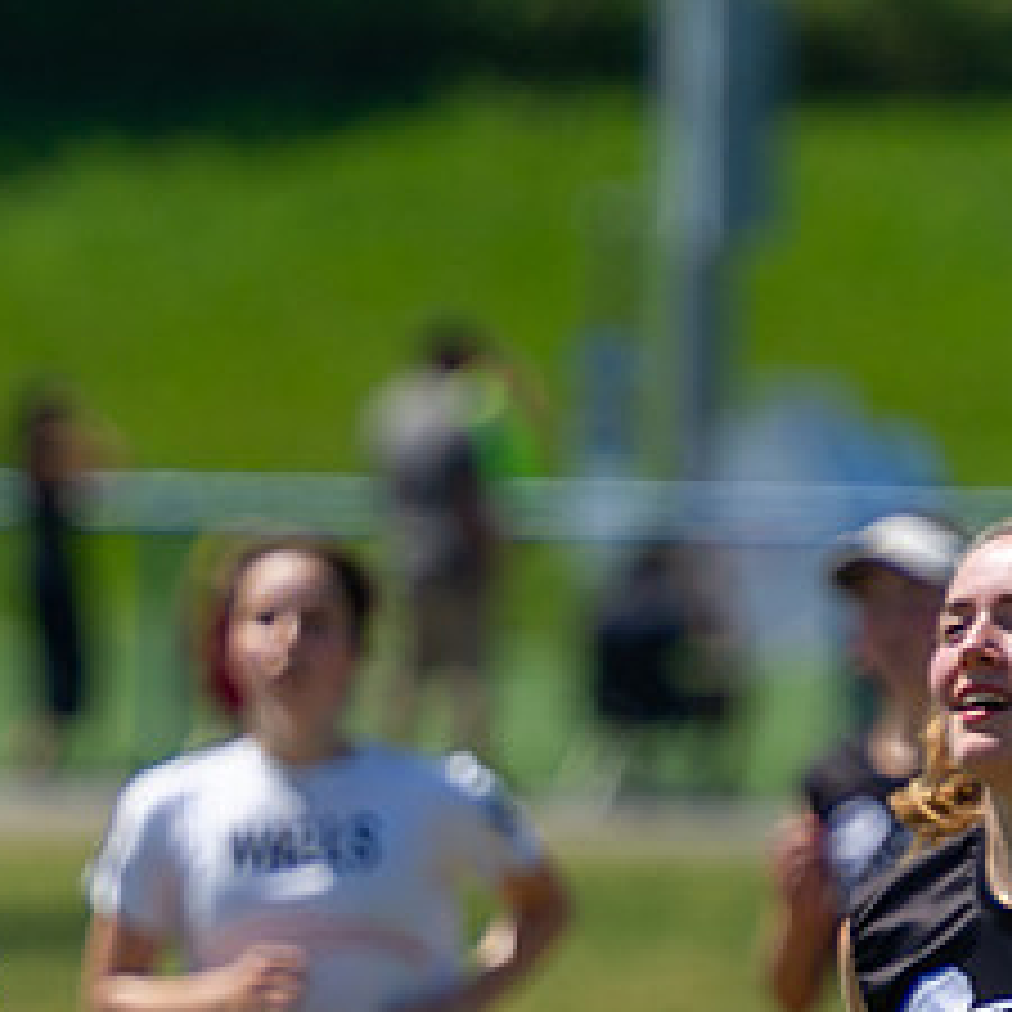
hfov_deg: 1.8
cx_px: -247
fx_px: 32580
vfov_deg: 1.8
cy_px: 741
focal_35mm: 985
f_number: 4
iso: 200
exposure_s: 1/2000
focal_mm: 260
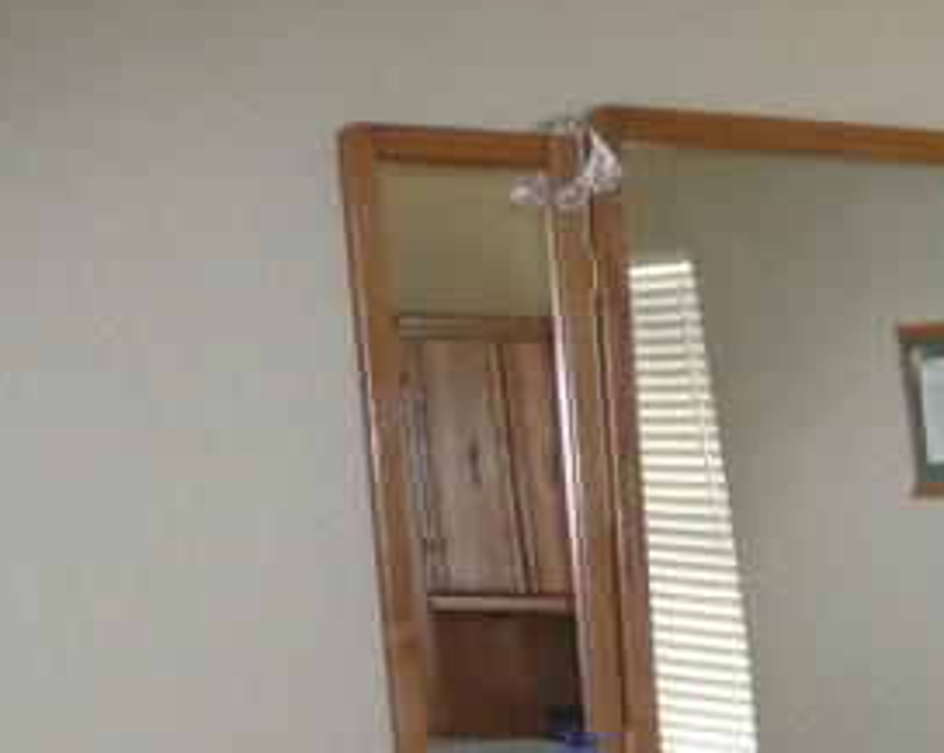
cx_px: 1537
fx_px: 2875
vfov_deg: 13.7
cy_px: 1260
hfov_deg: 16.5
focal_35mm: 103
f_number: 3.3
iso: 400
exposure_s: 1/8
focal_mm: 4.7
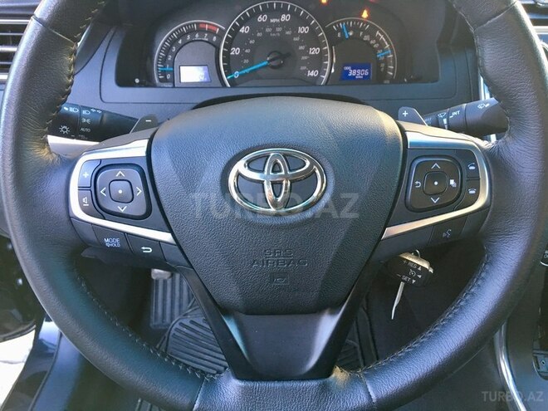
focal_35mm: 29
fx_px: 459
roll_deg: -0.8
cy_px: 206
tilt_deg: -31.5
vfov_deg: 48.2
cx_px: 274
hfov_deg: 61.7
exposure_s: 1/33
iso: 64
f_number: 2.2
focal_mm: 4.15
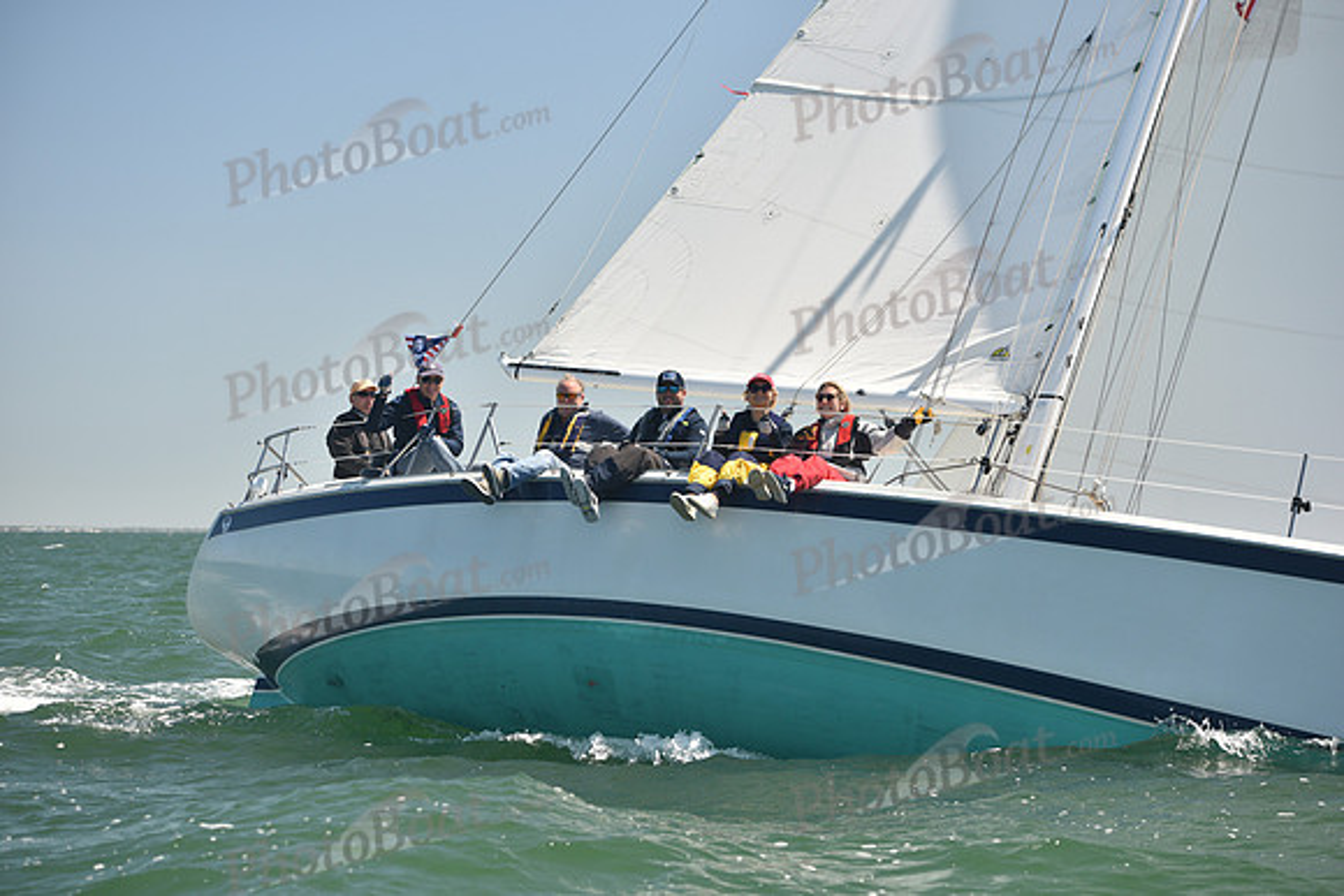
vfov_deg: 13.7
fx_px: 3734
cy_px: 448
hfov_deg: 20.4
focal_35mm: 100
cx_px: 672
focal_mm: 100
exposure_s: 1/800
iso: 250
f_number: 4
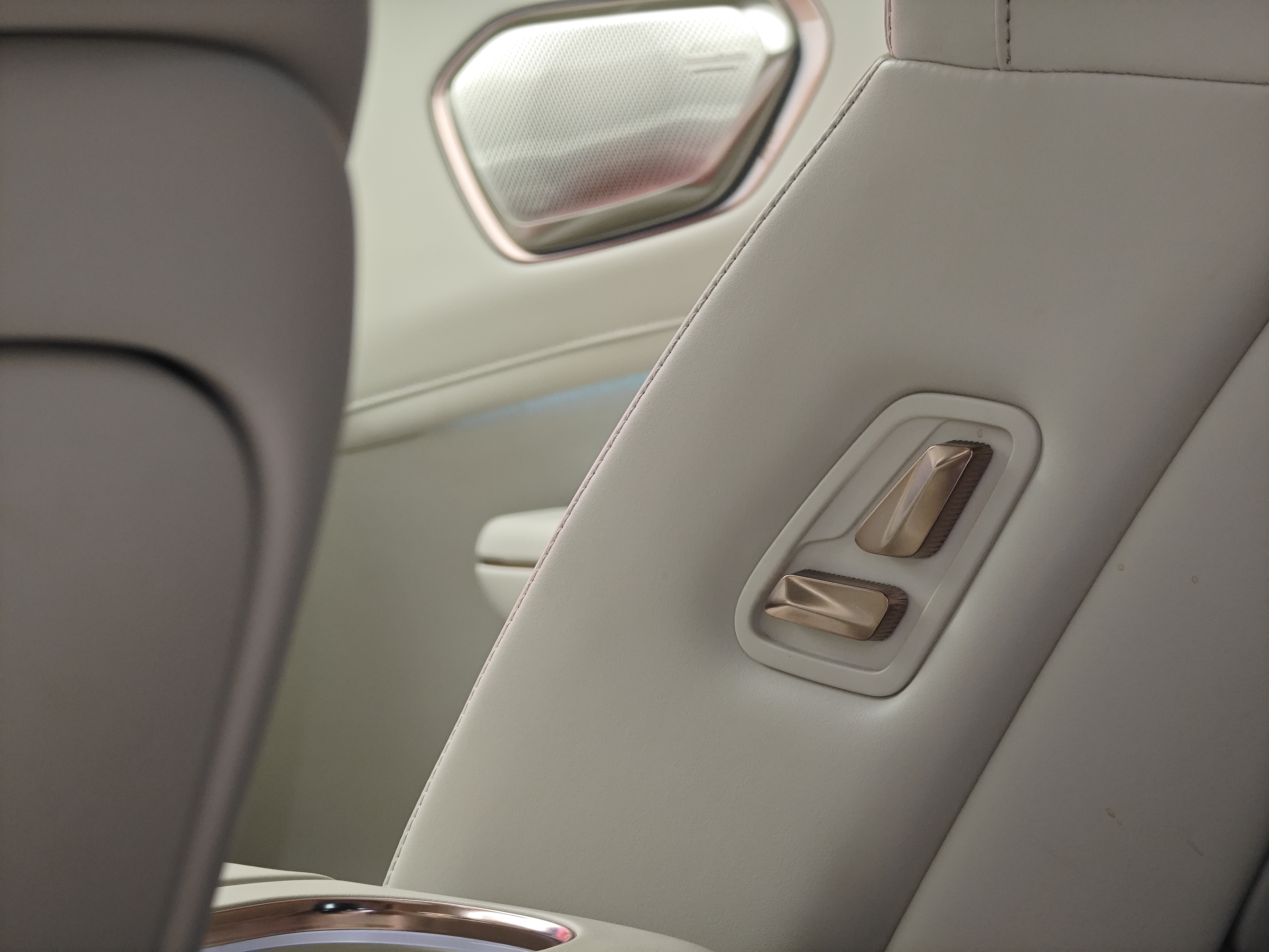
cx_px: 634
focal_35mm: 120
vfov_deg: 12.3
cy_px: 476
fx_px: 4399
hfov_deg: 16.4
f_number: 3
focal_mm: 19.4
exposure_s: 1/25
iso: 500
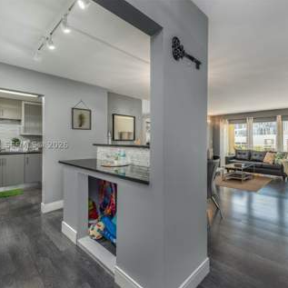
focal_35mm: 18
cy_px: 144
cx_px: 169
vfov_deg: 80.7
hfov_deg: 80.0
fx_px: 169
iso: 400
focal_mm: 14
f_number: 8
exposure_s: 1/125
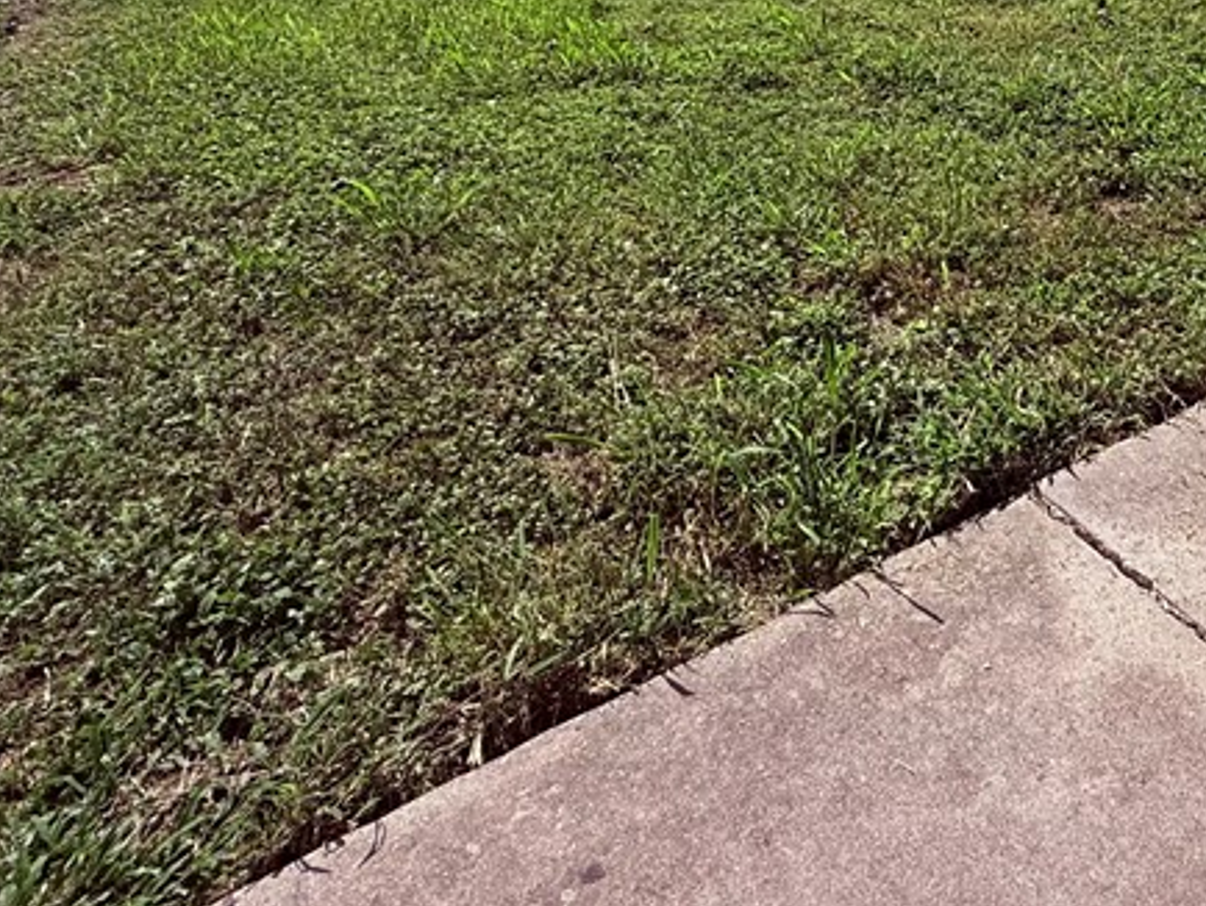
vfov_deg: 37.8
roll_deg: -0.2
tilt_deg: -8.8
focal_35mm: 33
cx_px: 1081
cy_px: -22
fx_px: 1150
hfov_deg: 49.4
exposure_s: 1/2976
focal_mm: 2.22
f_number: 2.2
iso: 50
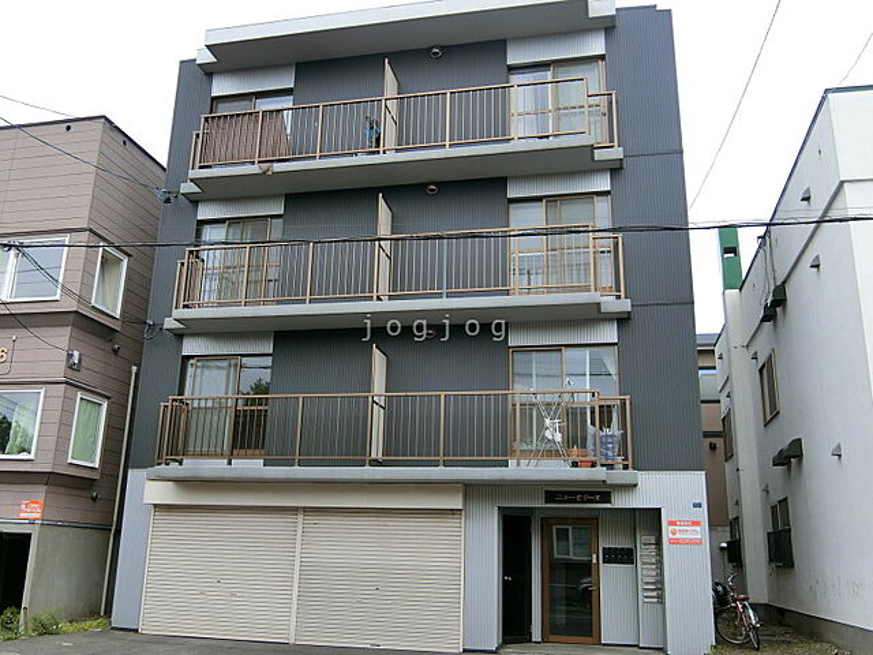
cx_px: 436
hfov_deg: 54.0
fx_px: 857
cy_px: 328
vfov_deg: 41.8
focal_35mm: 34
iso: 80
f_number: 3.4
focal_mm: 7.2
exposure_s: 1/400
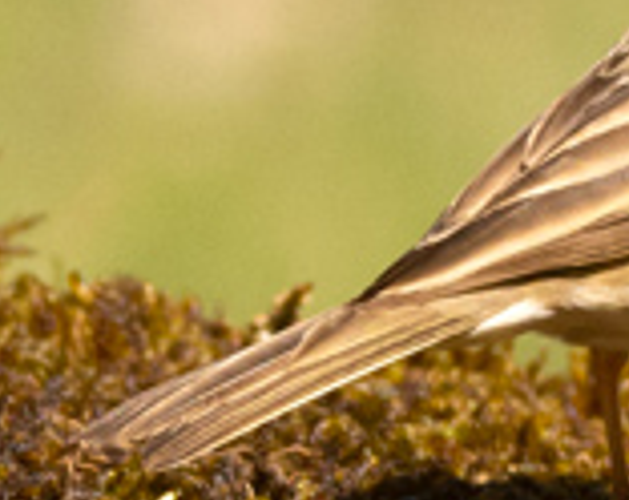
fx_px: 27356
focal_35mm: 1473
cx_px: 1048
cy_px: 113
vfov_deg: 1.0
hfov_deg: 1.3
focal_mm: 155
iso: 1100
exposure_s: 1/5000
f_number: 6.3
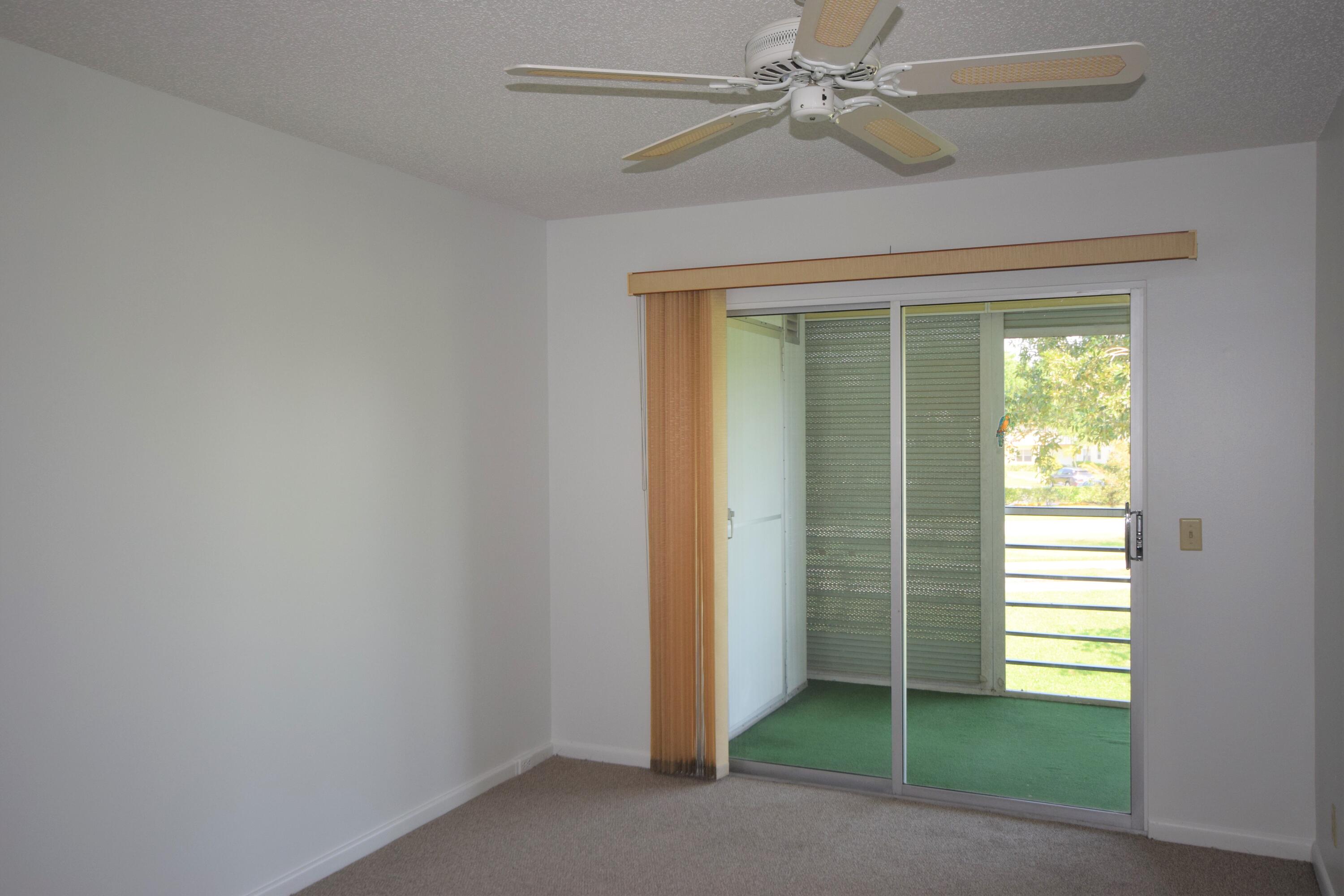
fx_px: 1120
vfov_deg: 43.6
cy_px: 448
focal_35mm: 30
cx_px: 672
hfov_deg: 61.9
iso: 500
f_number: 5.6
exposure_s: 1/125
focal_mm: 20
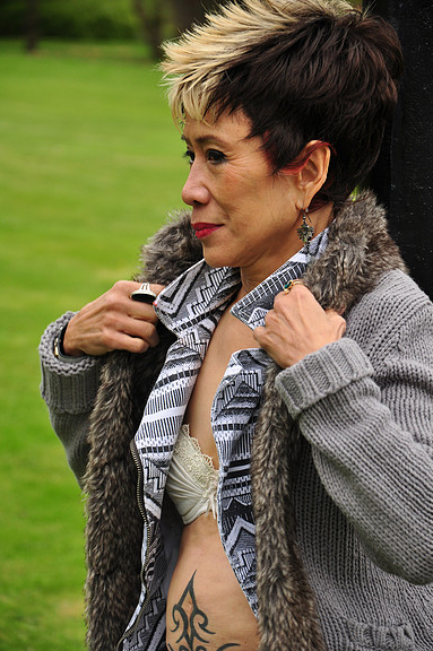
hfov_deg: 8.6
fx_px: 2865
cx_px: 216
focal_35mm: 159
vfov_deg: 13.0
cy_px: 327
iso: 200
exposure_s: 1/200
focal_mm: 105
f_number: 6.3
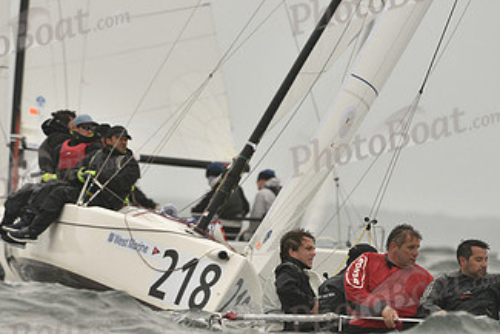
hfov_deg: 2.9
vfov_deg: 1.9
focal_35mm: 713
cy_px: 239
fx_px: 9907
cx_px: 211
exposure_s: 1/1250
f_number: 6.3
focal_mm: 400
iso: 400
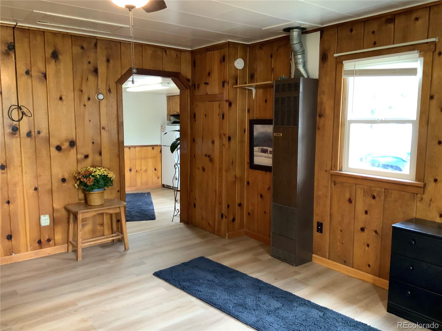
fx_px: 370
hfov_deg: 61.7
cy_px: 166
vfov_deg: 48.2
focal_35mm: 29
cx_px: 221
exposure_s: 1/60
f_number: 1.8
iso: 250
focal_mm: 3
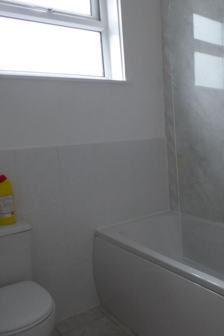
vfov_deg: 55.8
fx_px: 317
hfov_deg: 37.2
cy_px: 171
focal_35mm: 34
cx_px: 186
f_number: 4
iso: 250
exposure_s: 1/60
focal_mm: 4.3
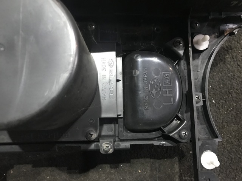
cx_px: 121
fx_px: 196
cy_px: 90
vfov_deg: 49.7
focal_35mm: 28
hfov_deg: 63.5
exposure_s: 1/6
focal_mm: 3.99
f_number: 1.8
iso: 100
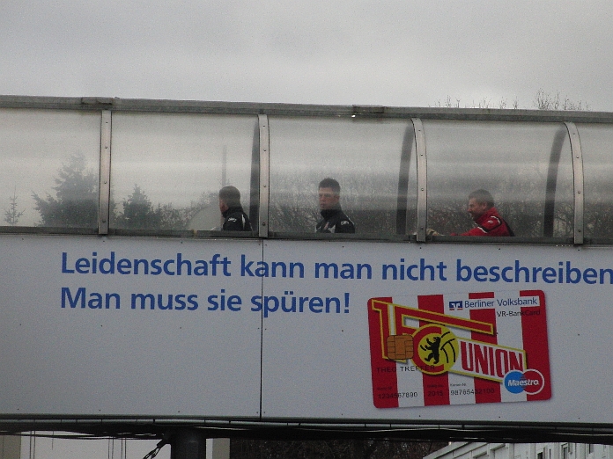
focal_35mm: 185
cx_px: 306
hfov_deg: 10.7
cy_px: 230
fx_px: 3276
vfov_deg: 8.0
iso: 400
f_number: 10.8
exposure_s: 1/200
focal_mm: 32.1
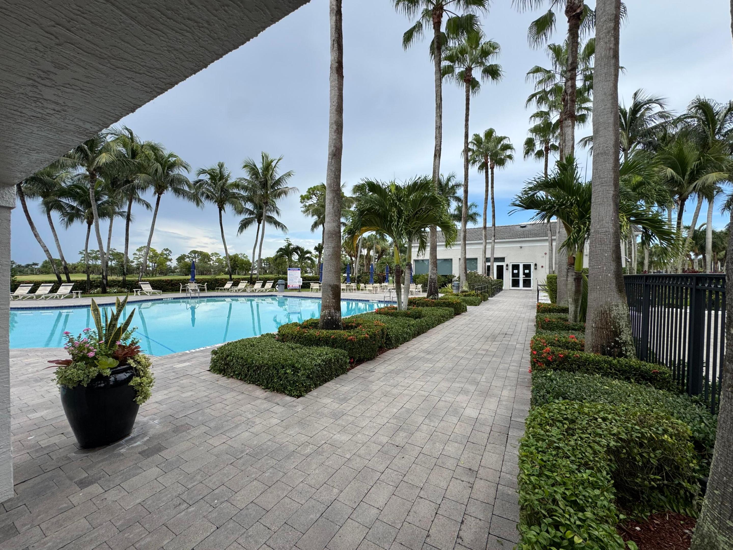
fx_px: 296
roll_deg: -0.5
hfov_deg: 102.1
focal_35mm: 14
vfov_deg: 85.7
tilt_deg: -0.9
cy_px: 275
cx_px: 366
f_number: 2.2
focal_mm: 2.22
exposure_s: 1/968
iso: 50
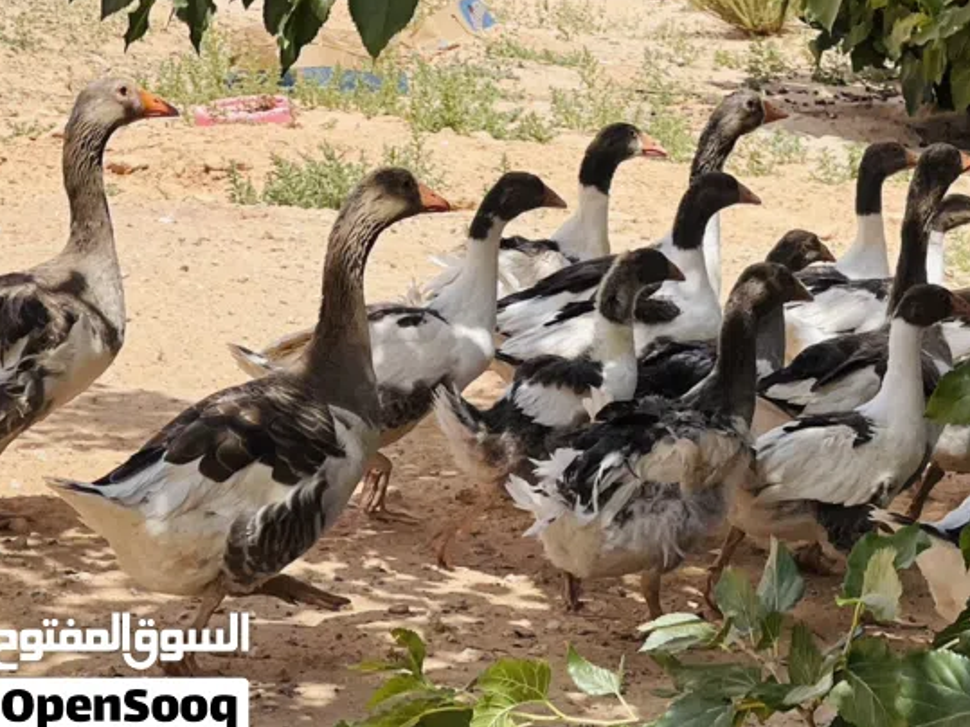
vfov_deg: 19.4
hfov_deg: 25.7
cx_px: 520
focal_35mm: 76
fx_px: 2129
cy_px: 353
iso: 32
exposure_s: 1/1727
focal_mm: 7.5
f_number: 2.2
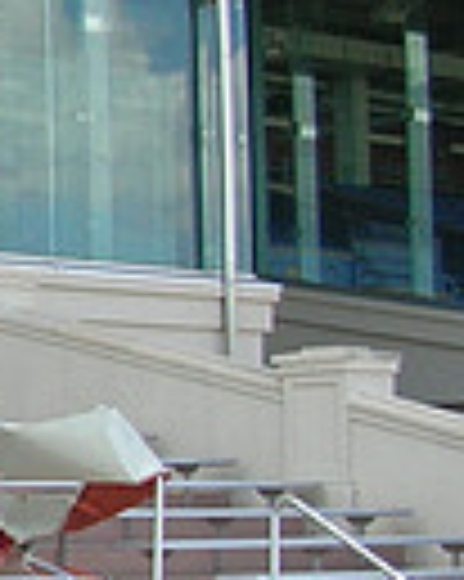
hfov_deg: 8.9
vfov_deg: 12.5
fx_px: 2647
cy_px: 351
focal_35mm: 154
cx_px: -707
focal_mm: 5.8
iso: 71
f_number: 2.8
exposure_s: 1/440
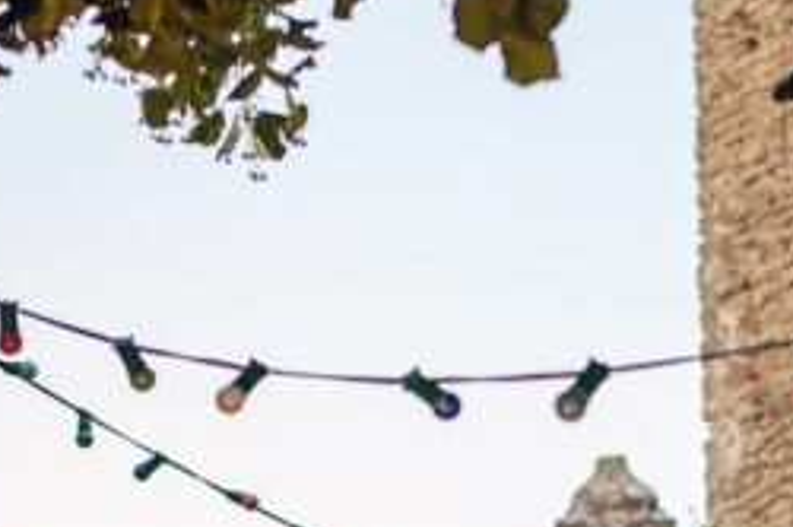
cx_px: 206
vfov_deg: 8.4
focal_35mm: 160
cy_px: 810
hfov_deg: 12.8
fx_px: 3520
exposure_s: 1/1000
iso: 200
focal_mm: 50
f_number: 2.2
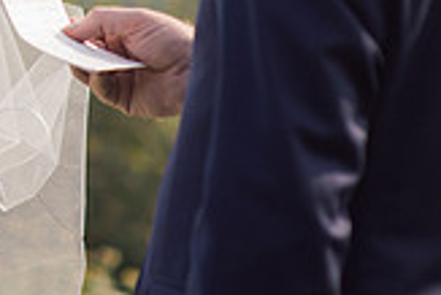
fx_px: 3703
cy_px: -221
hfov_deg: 6.7
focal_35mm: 302
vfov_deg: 4.5
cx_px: -252
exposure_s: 1/1600
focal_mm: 85
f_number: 2.5
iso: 160
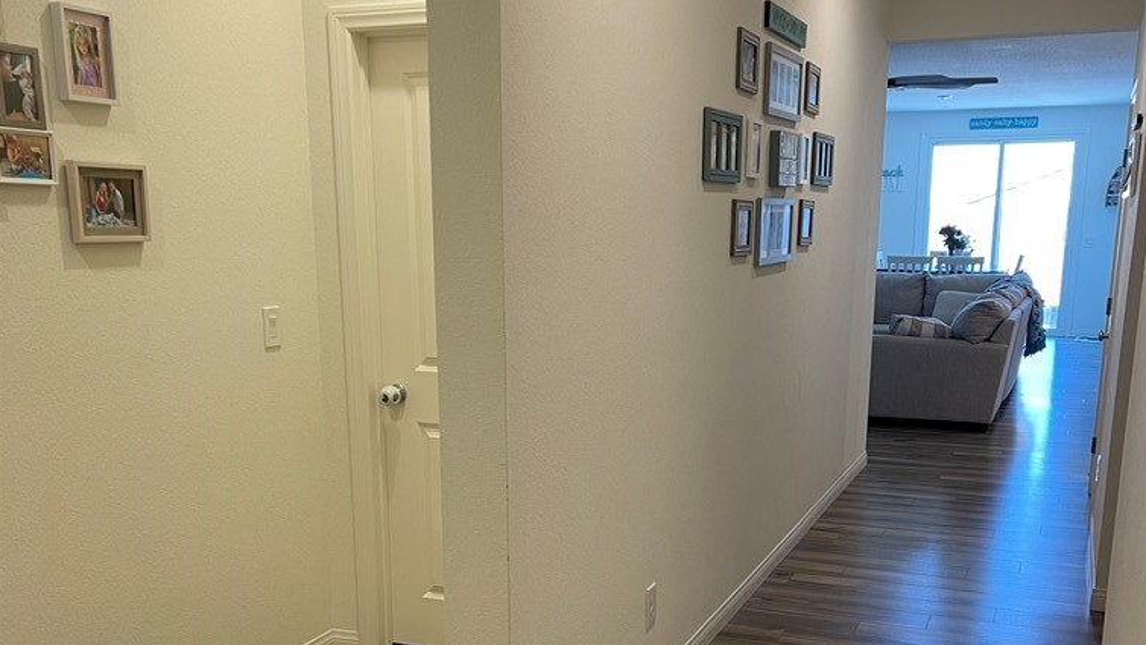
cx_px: 581
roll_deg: -0.1
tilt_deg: -14.0
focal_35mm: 37
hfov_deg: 54.0
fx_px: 1124
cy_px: 485
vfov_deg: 31.4
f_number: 1.6
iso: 80
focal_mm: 5.1
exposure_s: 1/60
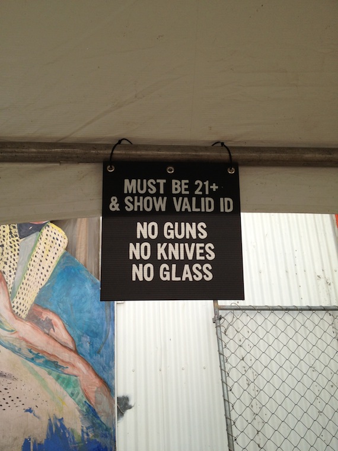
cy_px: 226
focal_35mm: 35
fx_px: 456
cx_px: 169
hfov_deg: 40.7
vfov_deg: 52.6
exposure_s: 1/968
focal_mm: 4.28
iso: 64
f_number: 2.4
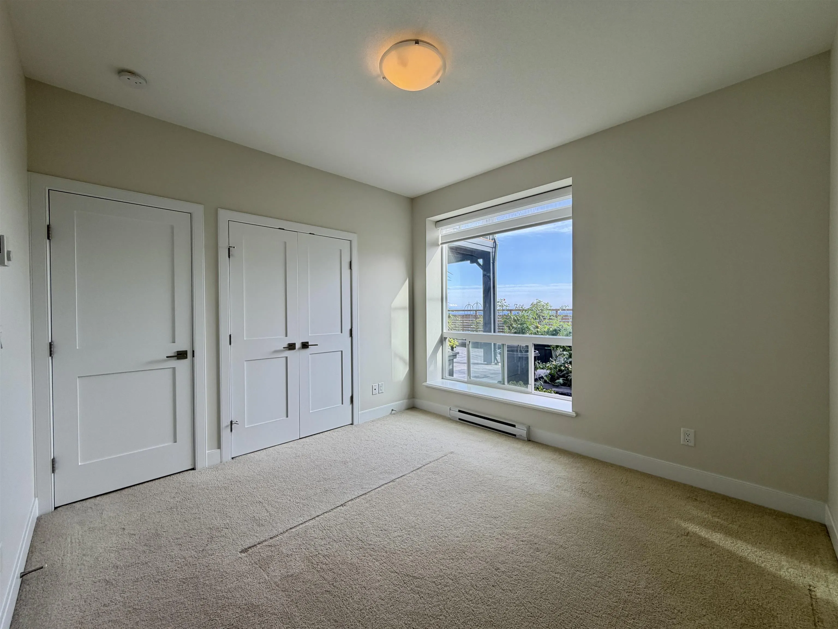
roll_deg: +0.6
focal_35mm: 14
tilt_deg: -1.0
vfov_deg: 85.7
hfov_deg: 102.1
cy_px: 314
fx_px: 339
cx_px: 419
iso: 80
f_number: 2.2
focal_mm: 2.22
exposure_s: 1/121
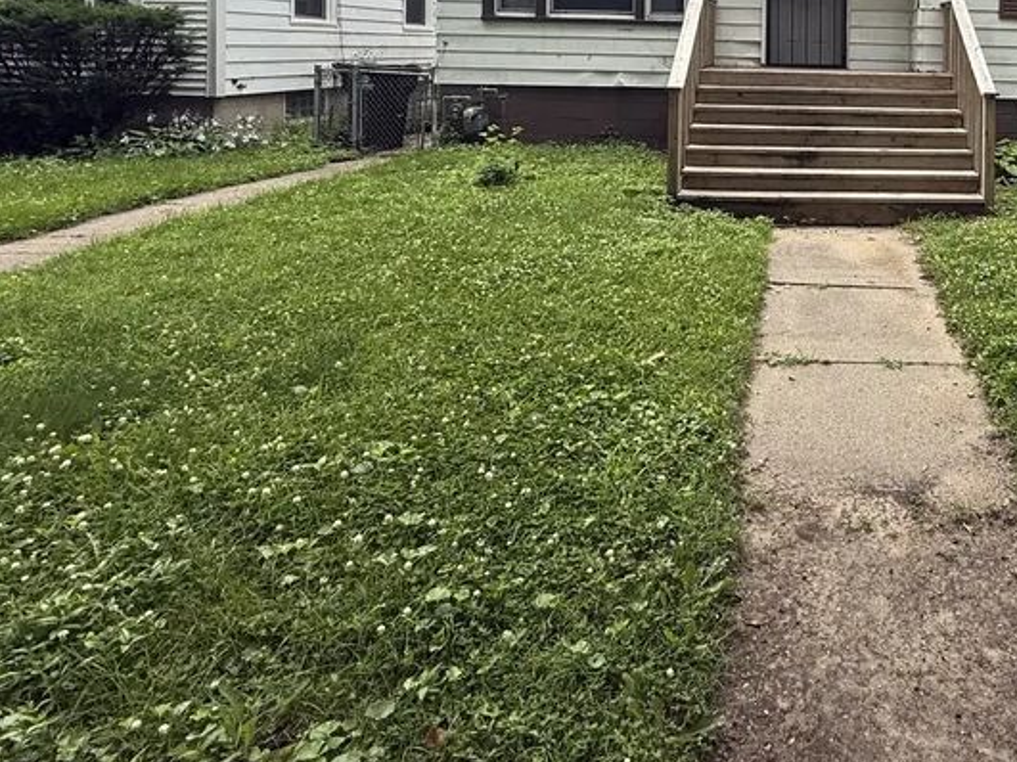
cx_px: 843
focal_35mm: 27
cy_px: 73
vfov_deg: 46.2
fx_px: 793
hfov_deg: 59.1
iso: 50
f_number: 2.2
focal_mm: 2.22
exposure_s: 1/506
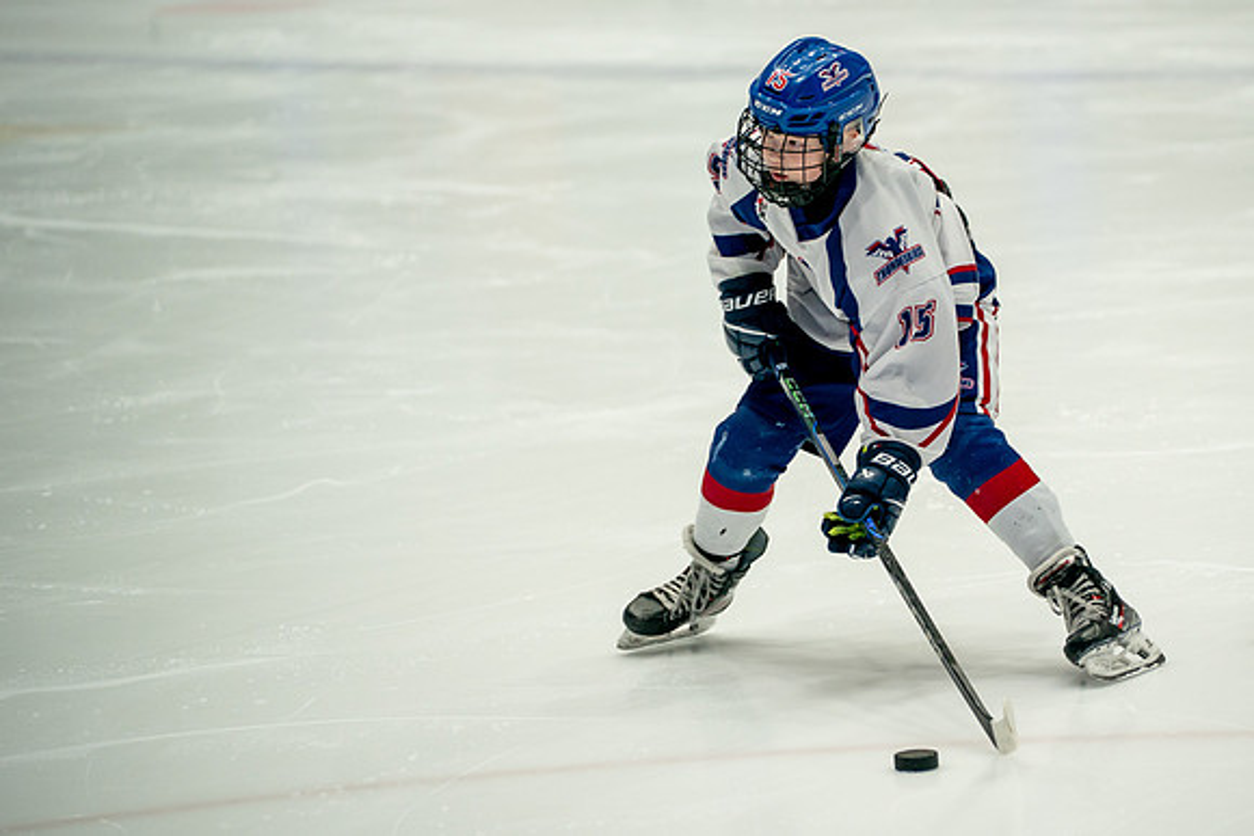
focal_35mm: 218
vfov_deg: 6.3
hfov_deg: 9.4
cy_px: 427
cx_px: 874
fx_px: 7589
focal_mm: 150
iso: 1600
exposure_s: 1/800
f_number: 2.8
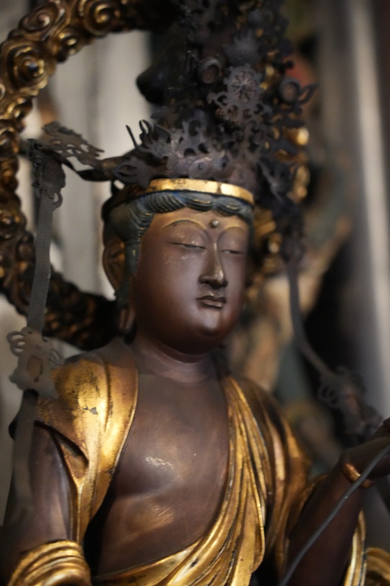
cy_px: 293
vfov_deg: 19.5
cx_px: 195
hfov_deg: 13.0
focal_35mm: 105
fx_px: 1707
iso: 12800
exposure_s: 1/20
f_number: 4
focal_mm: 105
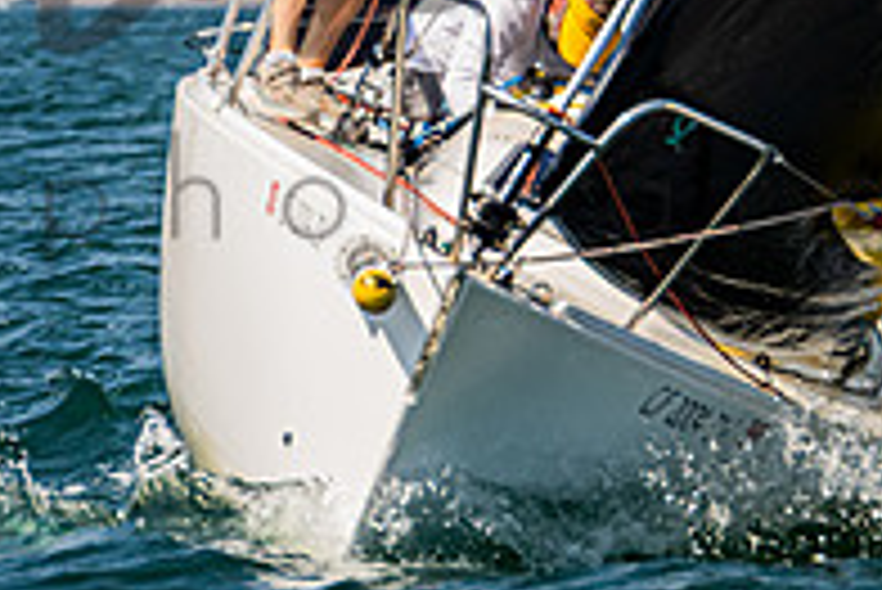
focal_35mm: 1054
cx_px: 710
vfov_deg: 1.3
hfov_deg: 2.0
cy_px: -339
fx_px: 25841
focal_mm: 280
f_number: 8
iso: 500
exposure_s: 1/1250
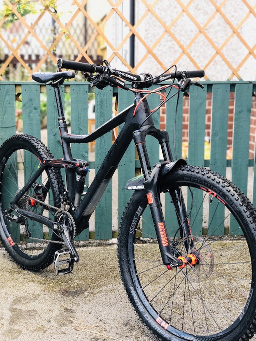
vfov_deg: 31.6
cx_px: 123
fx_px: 602
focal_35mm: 61
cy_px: 194
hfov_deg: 24.0
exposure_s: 1/60
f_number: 2.4
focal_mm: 6
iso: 50
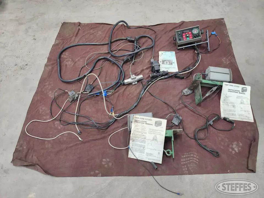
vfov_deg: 58.9
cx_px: 132
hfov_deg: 73.9
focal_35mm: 23
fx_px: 175
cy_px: 99
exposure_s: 1/120
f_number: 1.8
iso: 500
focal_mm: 6.4
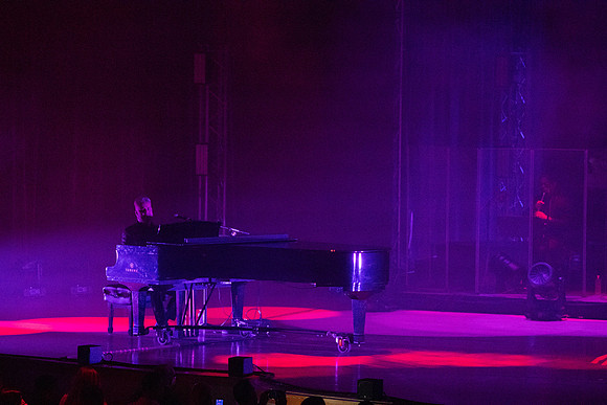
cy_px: 202
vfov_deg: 7.2
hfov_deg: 10.8
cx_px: 304
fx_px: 3204
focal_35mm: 190
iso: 16000
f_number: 5.6
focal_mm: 190
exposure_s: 1/320
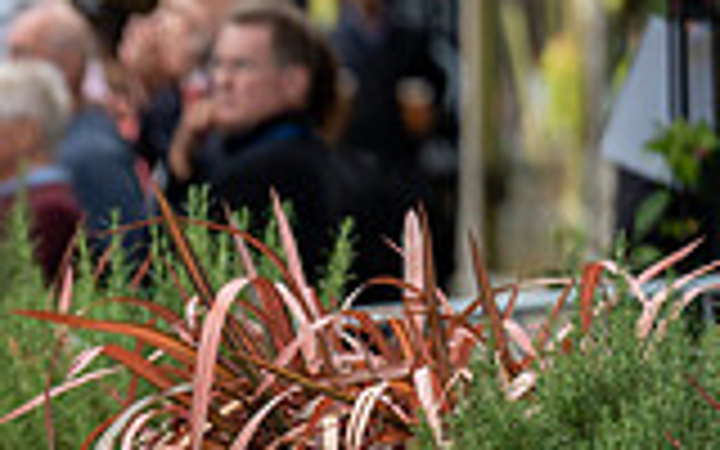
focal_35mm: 738
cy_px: 398
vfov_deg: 1.8
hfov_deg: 2.8
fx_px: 14481
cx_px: -423
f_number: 2.8
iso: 800
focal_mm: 200
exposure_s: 1/800
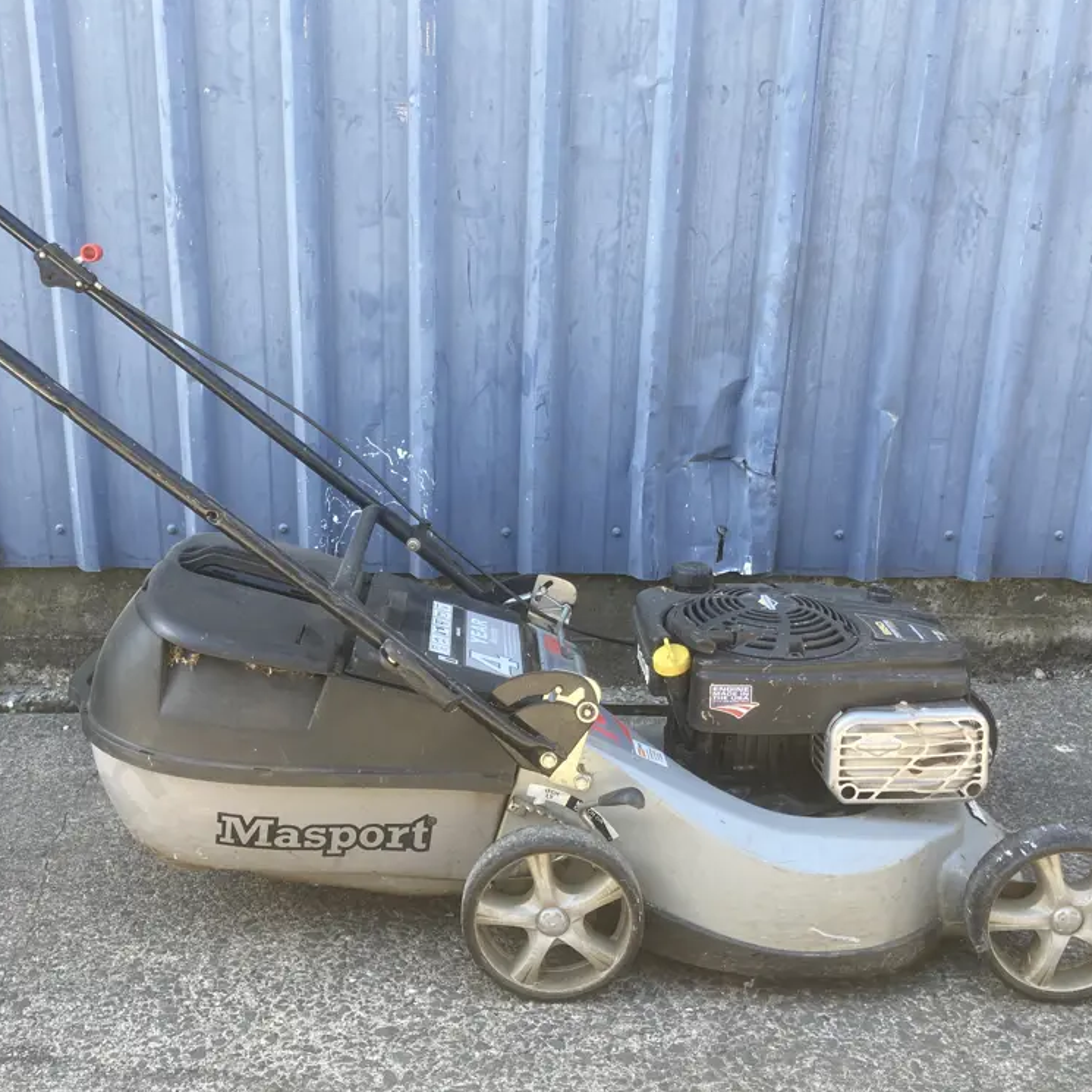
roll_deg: -1.5
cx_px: 462
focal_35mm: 34
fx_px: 1213
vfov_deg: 48.4
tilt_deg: -17.7
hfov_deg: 48.3
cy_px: 536
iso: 32
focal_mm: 3.99
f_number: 1.8
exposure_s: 1/121
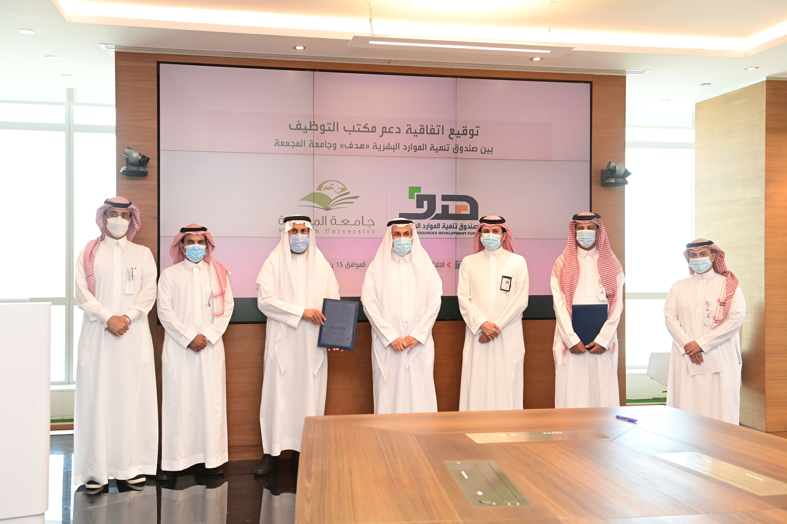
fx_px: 874
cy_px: 262
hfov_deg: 48.5
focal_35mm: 40
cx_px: 394
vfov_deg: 33.4
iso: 1600
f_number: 5
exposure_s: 1/160
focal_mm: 40
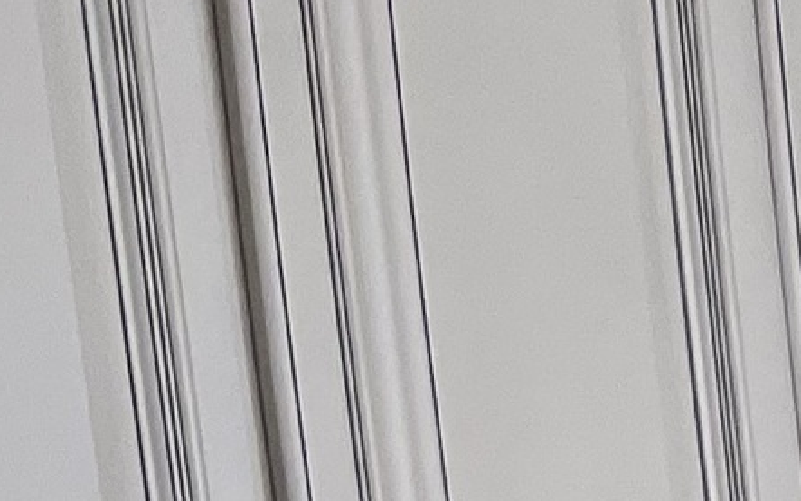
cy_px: 1952
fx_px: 4170
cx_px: 2580
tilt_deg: -18.8
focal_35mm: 191
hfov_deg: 8.6
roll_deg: -1.1
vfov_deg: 5.9
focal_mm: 5.1
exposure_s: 1/60
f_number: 1.6
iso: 125
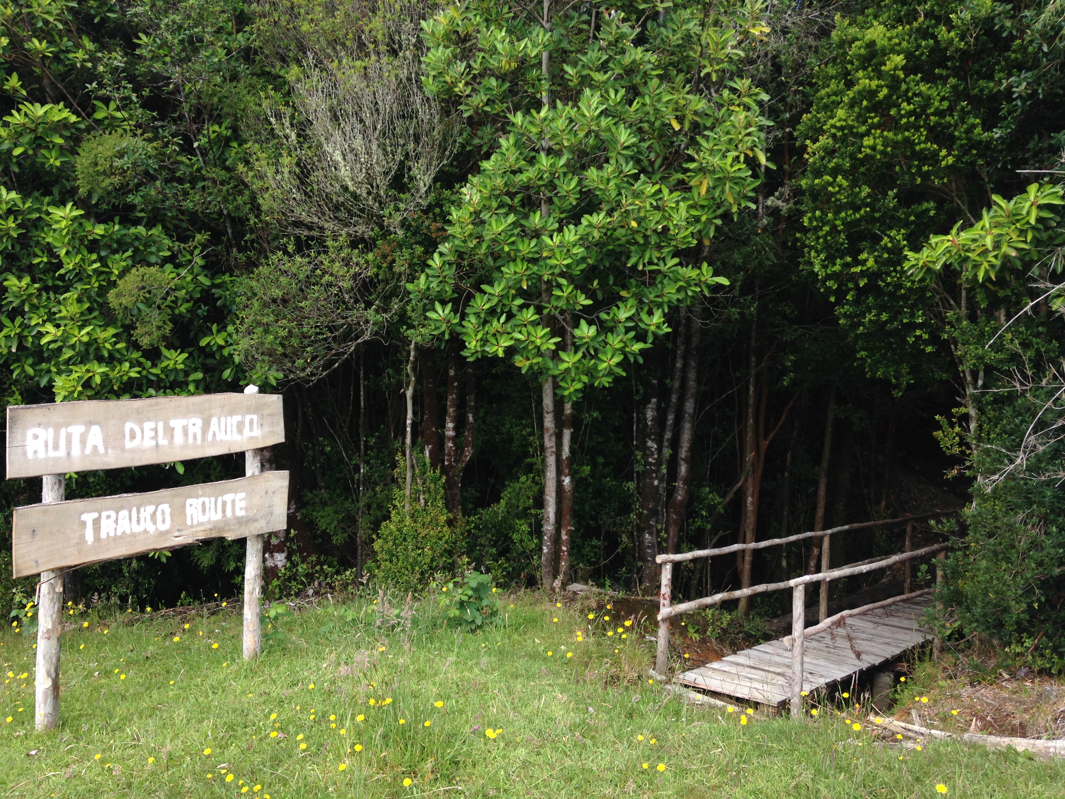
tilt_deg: +0.3
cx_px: 532
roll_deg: -1.6
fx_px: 1015
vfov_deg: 42.9
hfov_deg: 55.4
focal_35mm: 33
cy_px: 400
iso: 50
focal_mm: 4.12
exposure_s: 1/337
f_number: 2.4
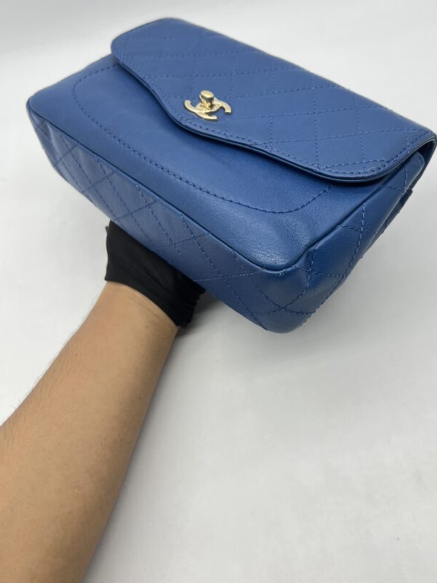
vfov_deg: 54.9
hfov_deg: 42.6
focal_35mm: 33
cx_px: 274
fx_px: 556
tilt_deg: -45.9
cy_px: 226
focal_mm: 5.7
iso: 32
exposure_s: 1/100
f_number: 1.5
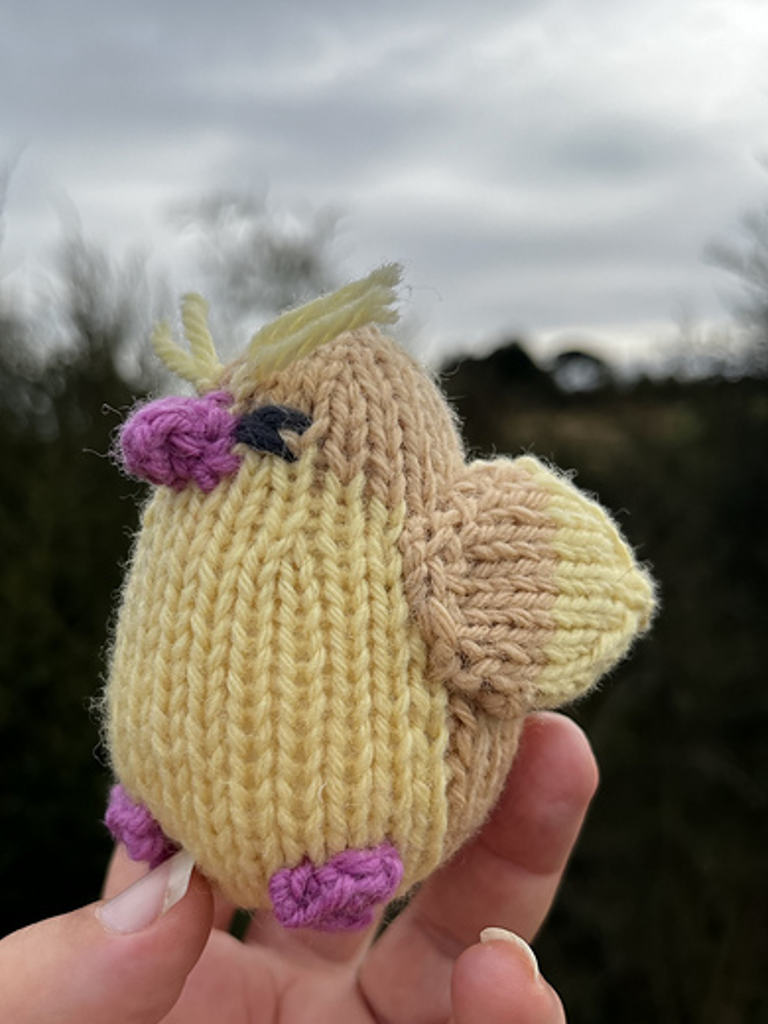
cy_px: 605
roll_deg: +1.1
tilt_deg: -10.0
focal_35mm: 32
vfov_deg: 56.5
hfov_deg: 43.9
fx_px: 947
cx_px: 307
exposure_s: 1/2899
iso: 50
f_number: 1.6
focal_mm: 5.1
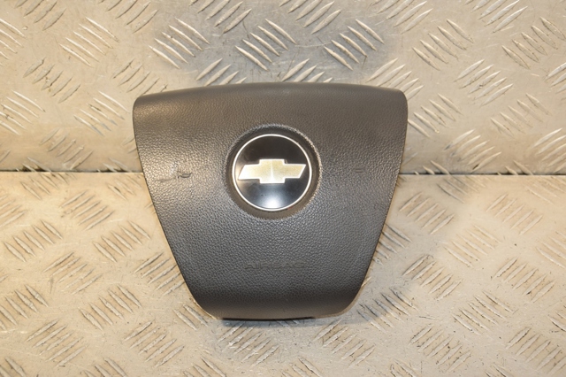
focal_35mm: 72
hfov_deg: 28.1
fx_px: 1131
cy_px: 188
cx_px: 283
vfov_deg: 18.9
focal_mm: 48
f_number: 6.3
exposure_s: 1/200
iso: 800
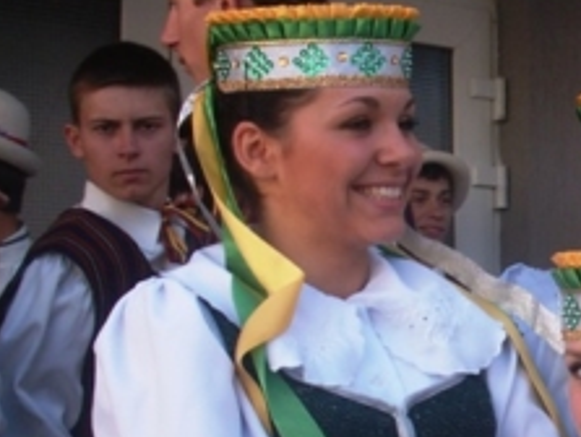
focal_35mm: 106
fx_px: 1782
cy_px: 372
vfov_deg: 13.9
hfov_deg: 17.2
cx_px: 800
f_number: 3.5
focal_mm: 7.7
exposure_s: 1/250
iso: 50
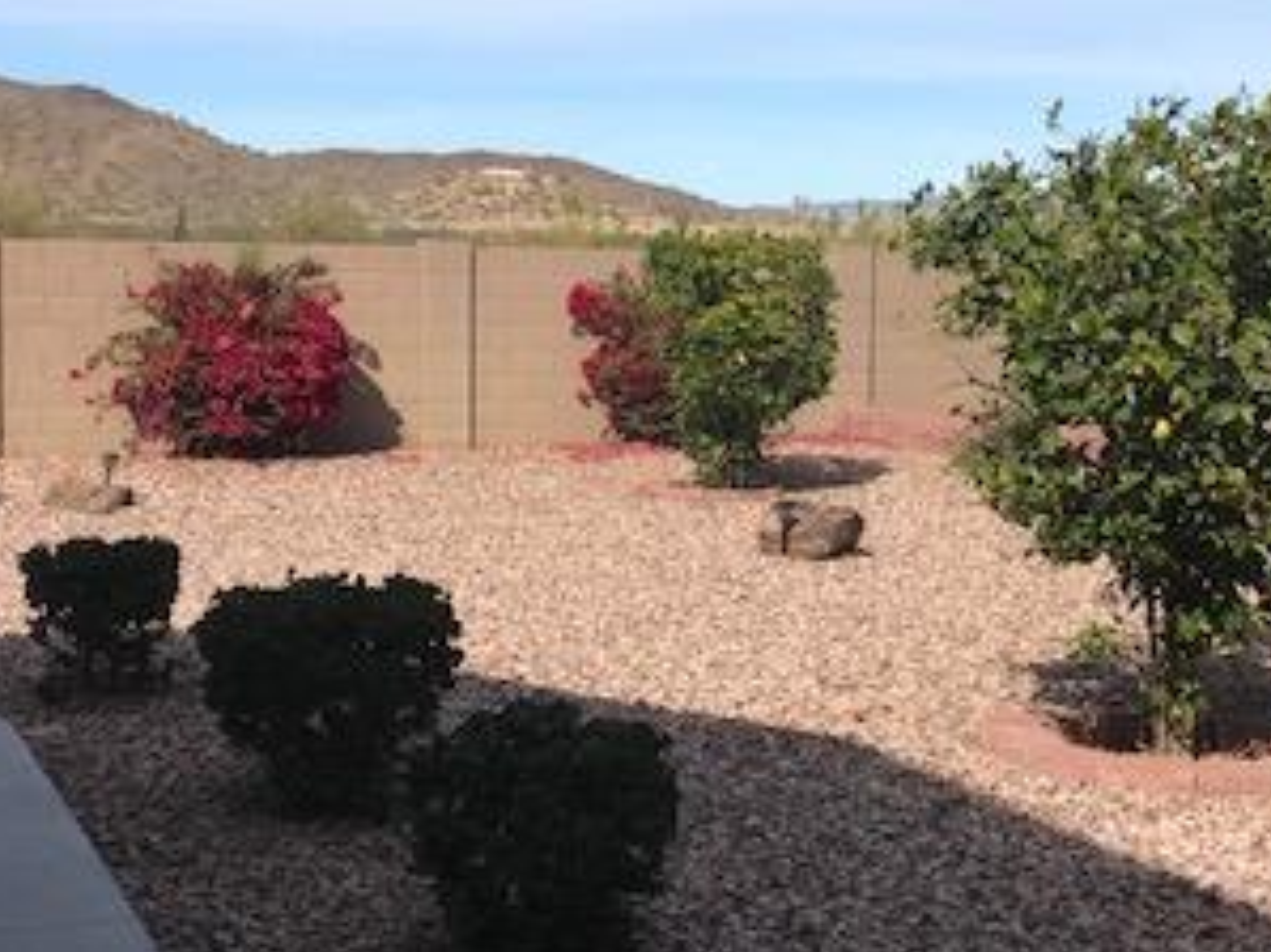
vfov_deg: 24.4
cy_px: 434
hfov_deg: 32.2
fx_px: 2202
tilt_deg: -4.7
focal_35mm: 60
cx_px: 655
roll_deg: -0.9
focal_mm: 3.99
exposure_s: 1/2519
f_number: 1.8
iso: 20
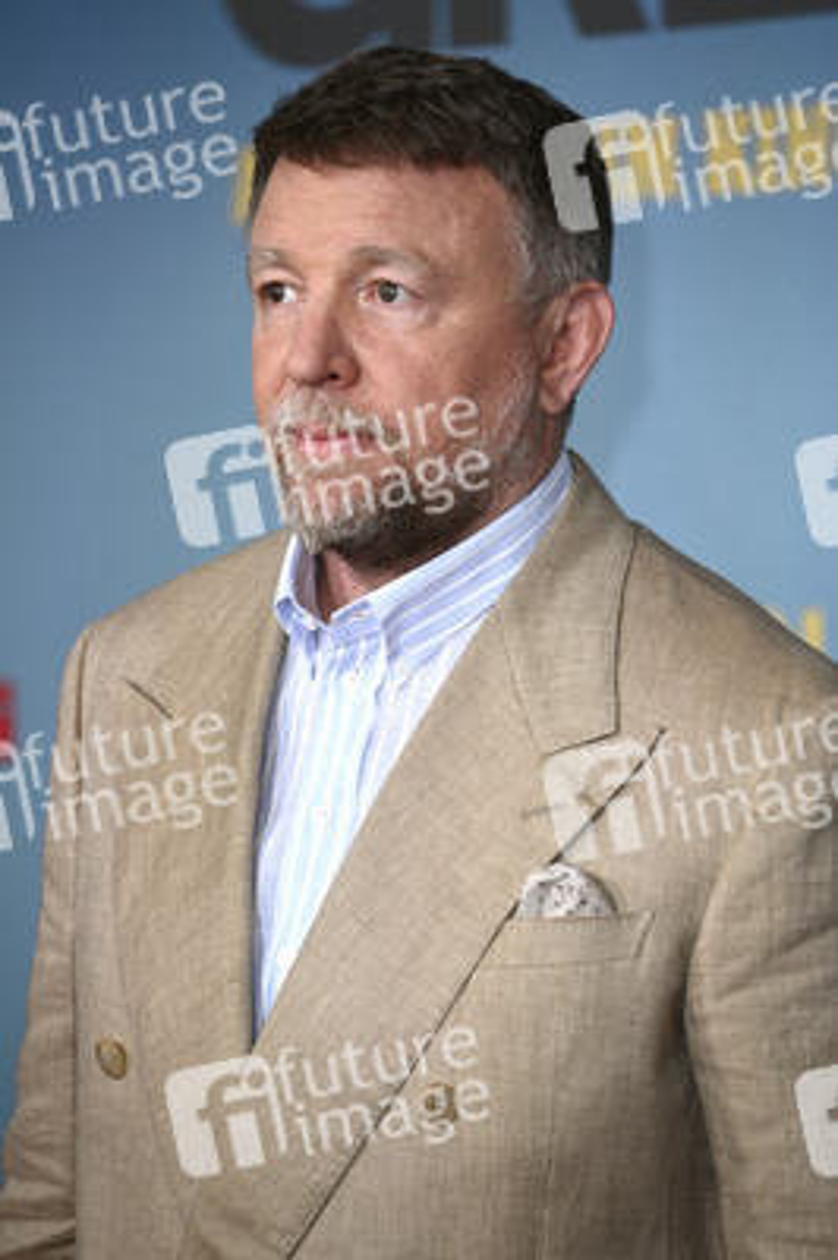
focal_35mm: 300
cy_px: 630
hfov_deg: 4.6
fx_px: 10492
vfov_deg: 6.9
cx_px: 419
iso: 800
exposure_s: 1/160
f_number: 5.6
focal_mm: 300
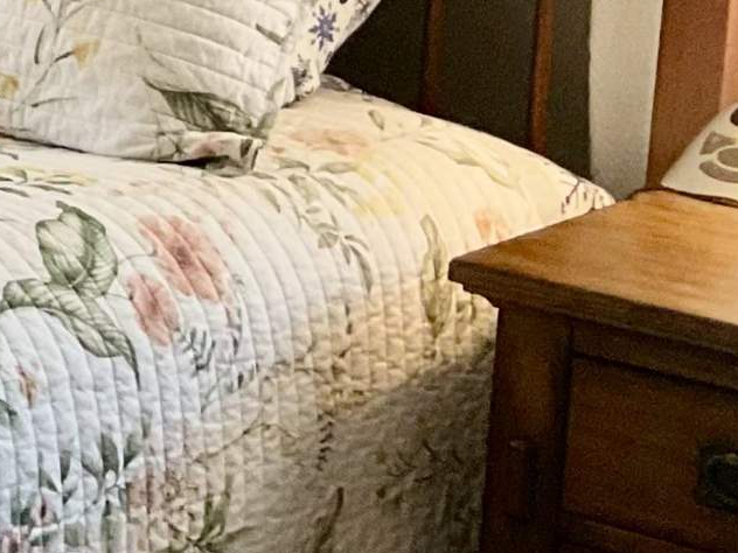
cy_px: -113
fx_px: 3006
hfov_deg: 11.8
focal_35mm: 141
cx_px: -948
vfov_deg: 10.3
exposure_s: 1/60
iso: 125
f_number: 1.8
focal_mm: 3
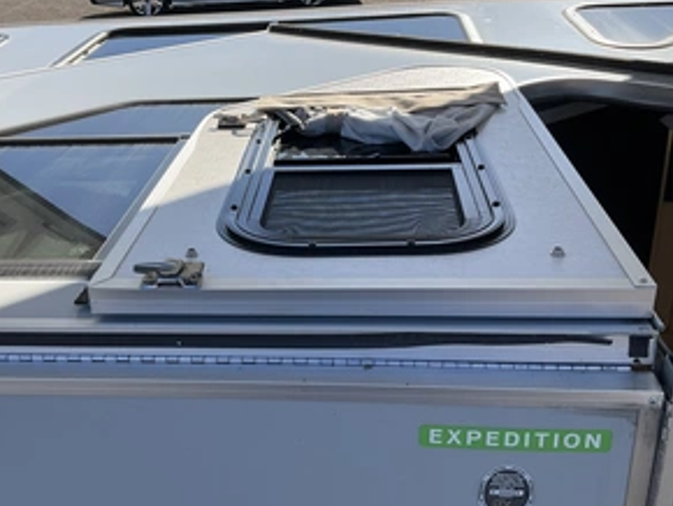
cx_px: 258
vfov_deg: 36.0
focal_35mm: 40
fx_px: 778
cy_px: 239
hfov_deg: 46.4
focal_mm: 3
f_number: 1.8
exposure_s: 1/1377
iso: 25
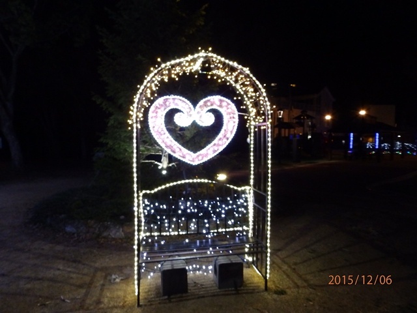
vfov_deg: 61.1
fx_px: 265
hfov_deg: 76.4
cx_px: 208
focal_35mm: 22
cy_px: 156
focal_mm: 4
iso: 800
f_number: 3.4
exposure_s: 1/30
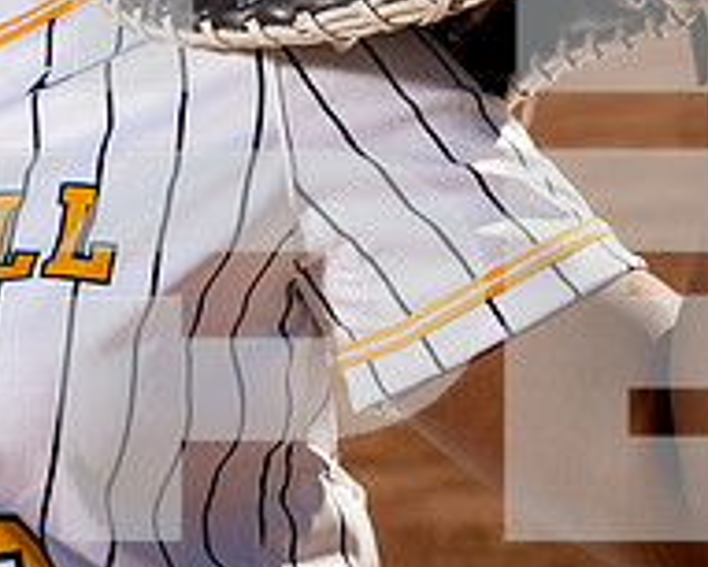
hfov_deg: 11.2
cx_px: 0
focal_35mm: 171
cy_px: -102
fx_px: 3585
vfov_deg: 8.9
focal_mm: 60
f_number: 7.1
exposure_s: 1/250
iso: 100
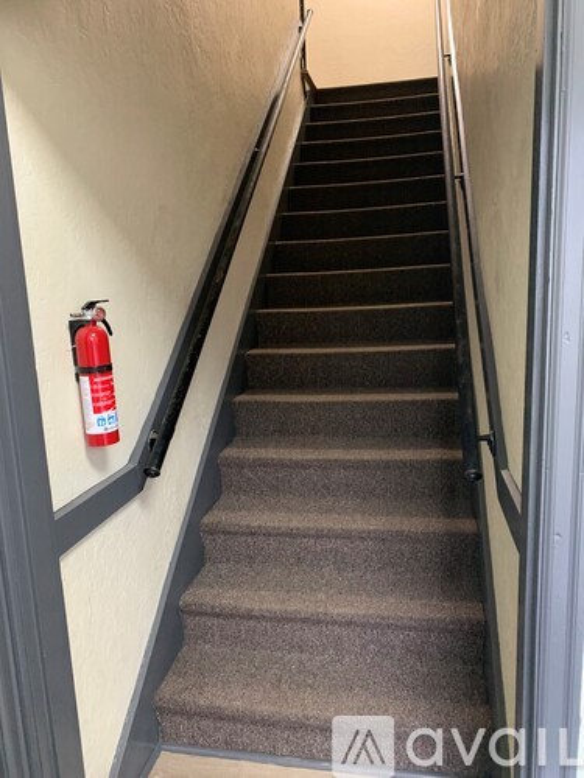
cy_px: 389
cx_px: 292
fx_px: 585
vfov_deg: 67.3
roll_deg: -0.3
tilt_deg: -10.2
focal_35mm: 26
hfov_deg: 53.1
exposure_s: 1/60
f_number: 1.8
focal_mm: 4.25
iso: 320
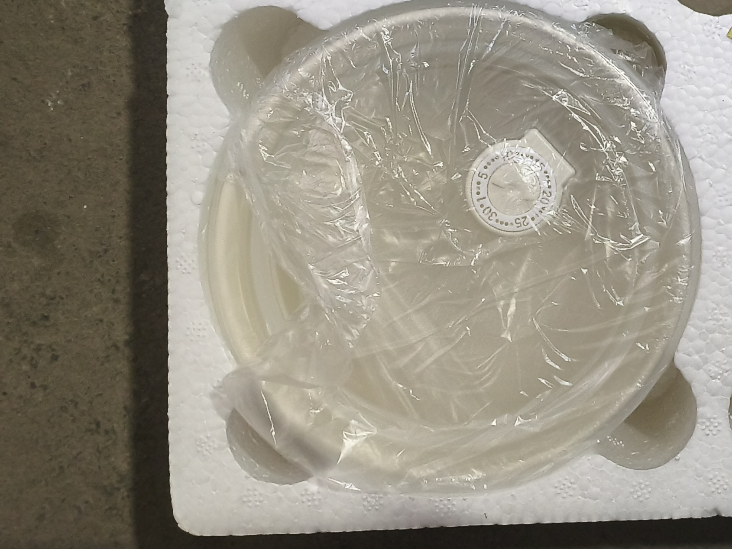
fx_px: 1332
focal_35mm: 63
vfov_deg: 22.4
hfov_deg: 29.4
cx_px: 667
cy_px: 6
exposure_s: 1/33.3
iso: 800
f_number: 1.5
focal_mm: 4.94
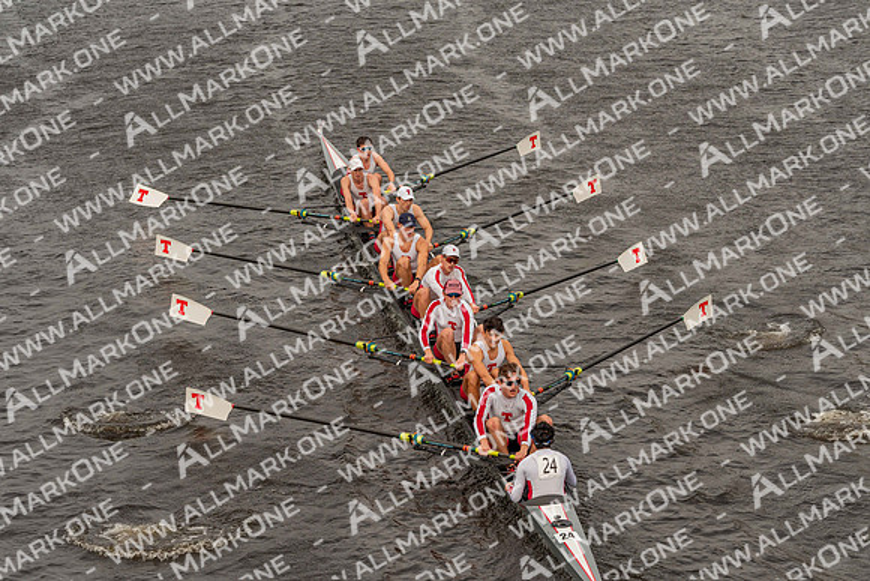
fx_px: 2562
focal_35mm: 106
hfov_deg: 19.3
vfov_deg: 12.9
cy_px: 290
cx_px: 435
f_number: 5
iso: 400
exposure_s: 1/2500
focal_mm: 106
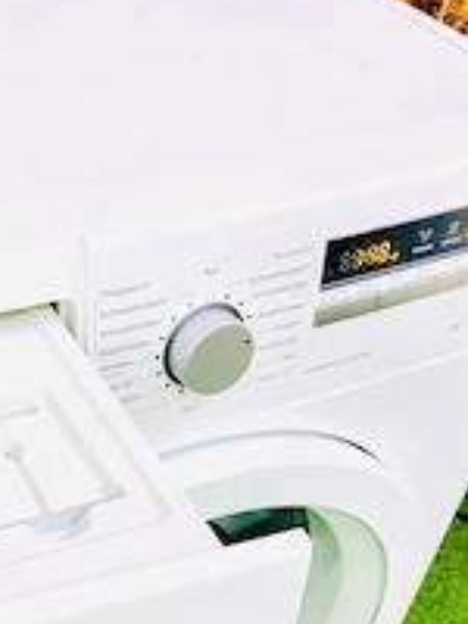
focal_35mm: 56
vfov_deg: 33.6
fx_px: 1009
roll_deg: -2.3
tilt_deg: -44.0
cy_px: 477
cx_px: 3
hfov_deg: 24.9
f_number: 1.8
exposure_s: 1/17
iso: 50
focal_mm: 3.99
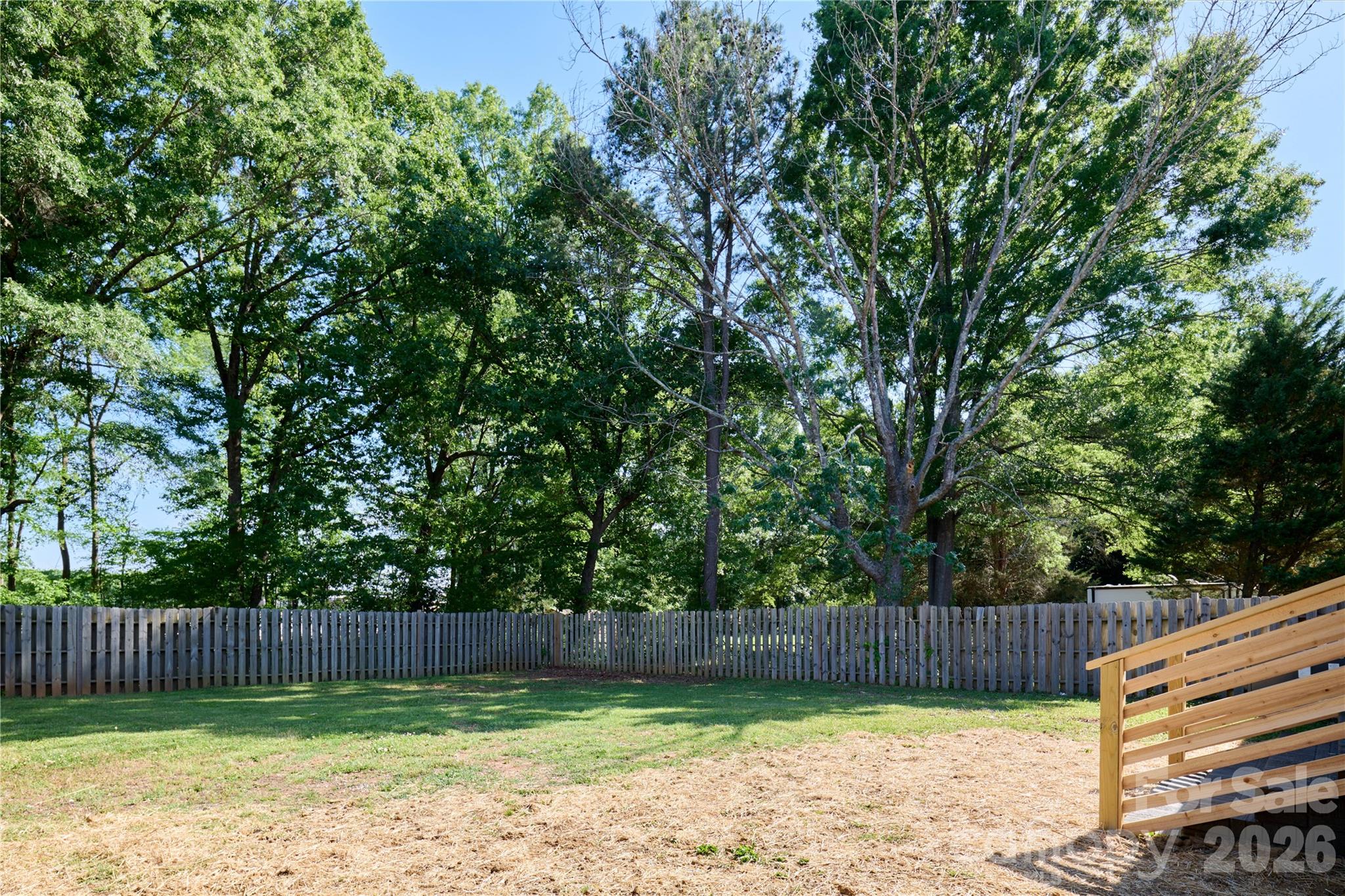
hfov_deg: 86.9
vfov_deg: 64.5
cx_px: 672
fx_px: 710
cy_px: 448
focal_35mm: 19
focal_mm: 19
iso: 250
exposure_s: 1/200
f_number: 11
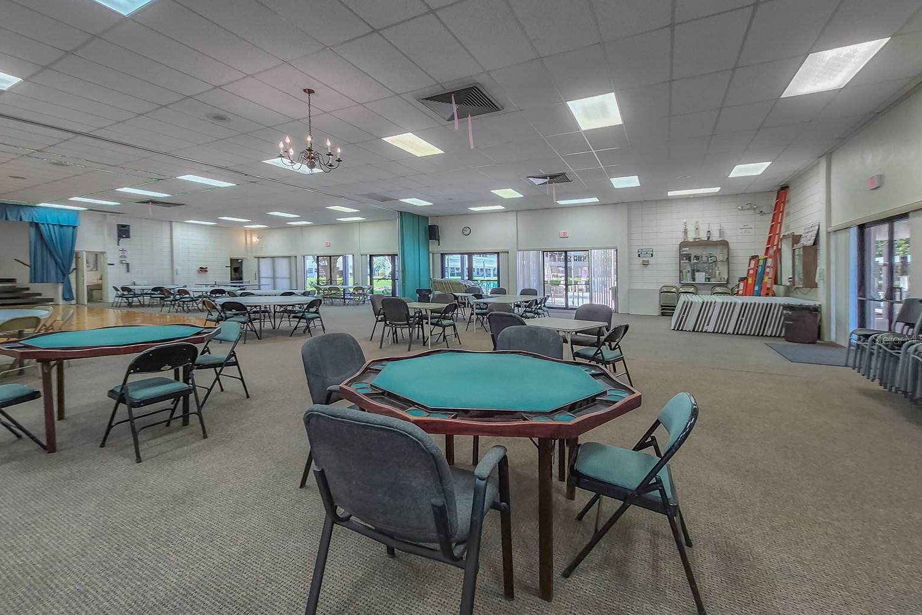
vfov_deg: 81.0
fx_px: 359
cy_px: 339
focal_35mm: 14
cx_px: 451
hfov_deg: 104.2
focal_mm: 1.74
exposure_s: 1/60
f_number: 2.2
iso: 125
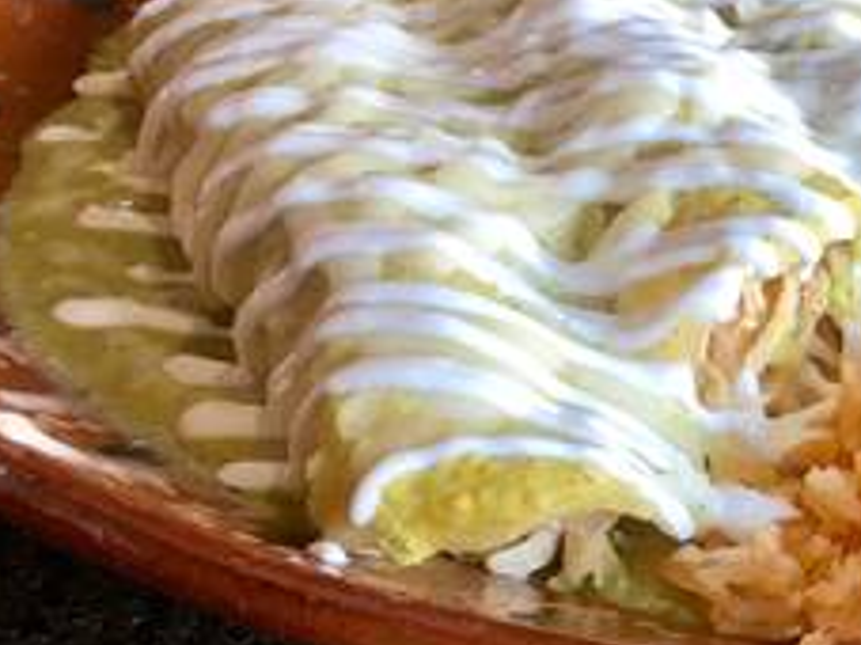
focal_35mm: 75
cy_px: 429
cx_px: 880
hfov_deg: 24.7
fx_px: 1864
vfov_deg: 19.6
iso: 50
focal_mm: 4.15
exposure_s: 1/30
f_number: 2.2
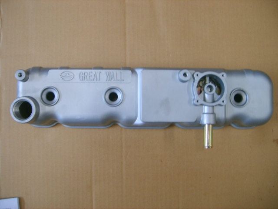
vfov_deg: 40.7
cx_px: 139
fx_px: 281
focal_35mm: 35
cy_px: 104
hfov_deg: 52.6
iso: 139
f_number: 2.8
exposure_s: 1/4
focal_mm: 5.8
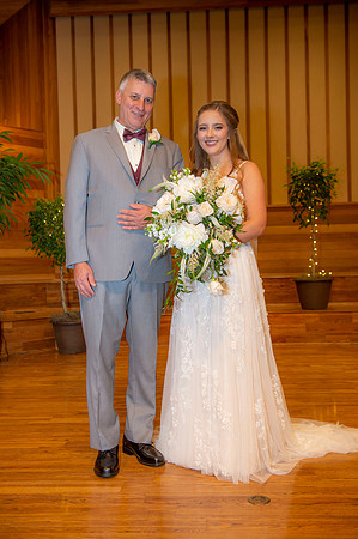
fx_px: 568
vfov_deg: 50.7
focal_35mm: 38
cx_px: 179
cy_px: 270
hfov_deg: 35.0
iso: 640
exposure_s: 1/125
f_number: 4
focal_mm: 38
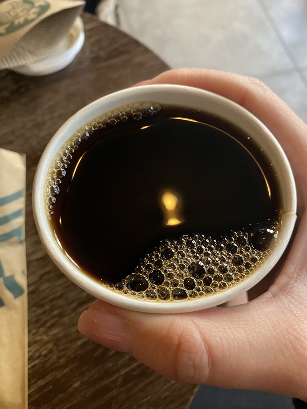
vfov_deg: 69.4
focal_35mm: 25
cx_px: 154
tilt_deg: -67.0
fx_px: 296
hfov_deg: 54.9
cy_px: 204
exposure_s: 1/50
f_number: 1.8
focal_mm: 4.25
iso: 500
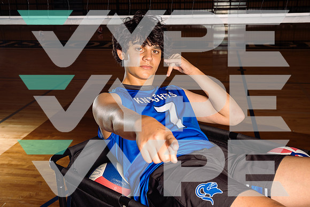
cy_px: 104
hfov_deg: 42.7
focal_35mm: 46
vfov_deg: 29.3
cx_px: 155
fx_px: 396
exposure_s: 1/200
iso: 200
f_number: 8
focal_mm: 46
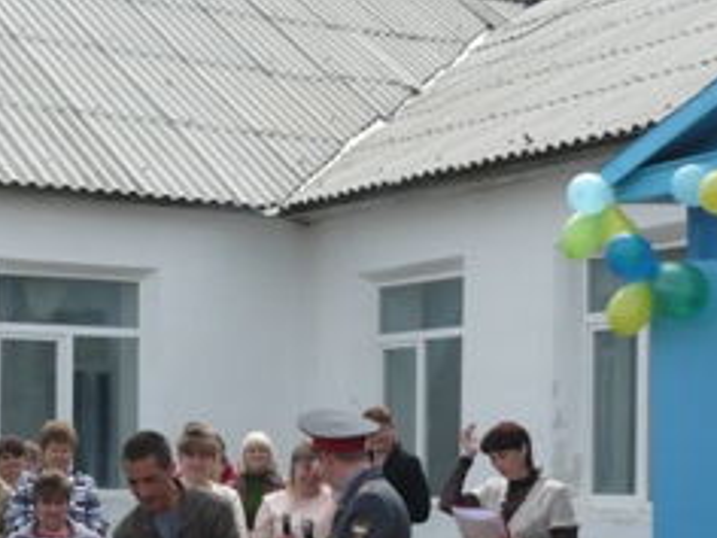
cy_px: 502
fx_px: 1968
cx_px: 261
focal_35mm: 95
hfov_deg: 20.6
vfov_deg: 15.4
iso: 100
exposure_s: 1/160
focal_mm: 5.8
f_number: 8
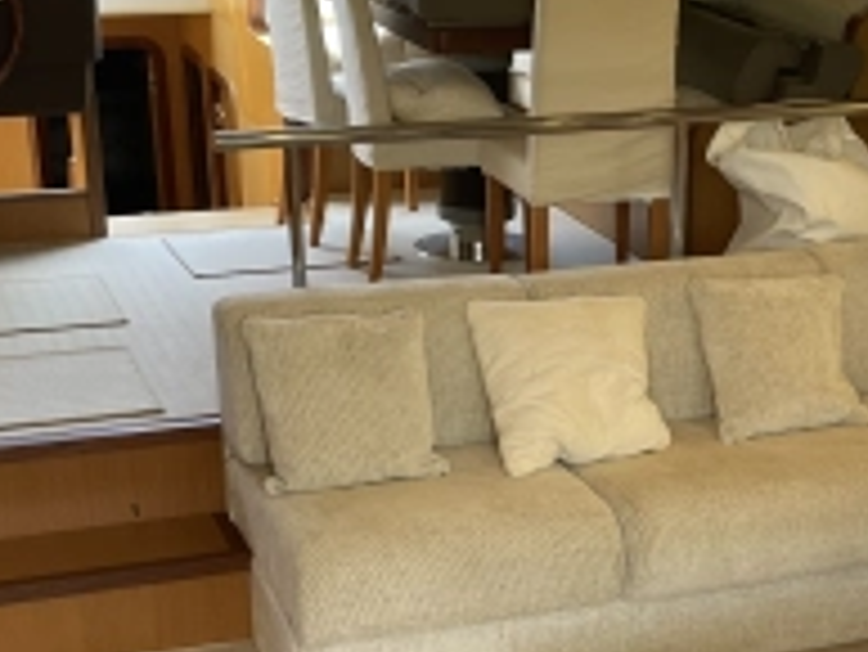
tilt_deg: -22.6
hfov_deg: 26.0
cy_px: 546
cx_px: 639
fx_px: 1857
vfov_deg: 19.7
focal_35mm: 74
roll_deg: -0.8
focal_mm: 4.2
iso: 100
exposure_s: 1/121
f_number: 1.6
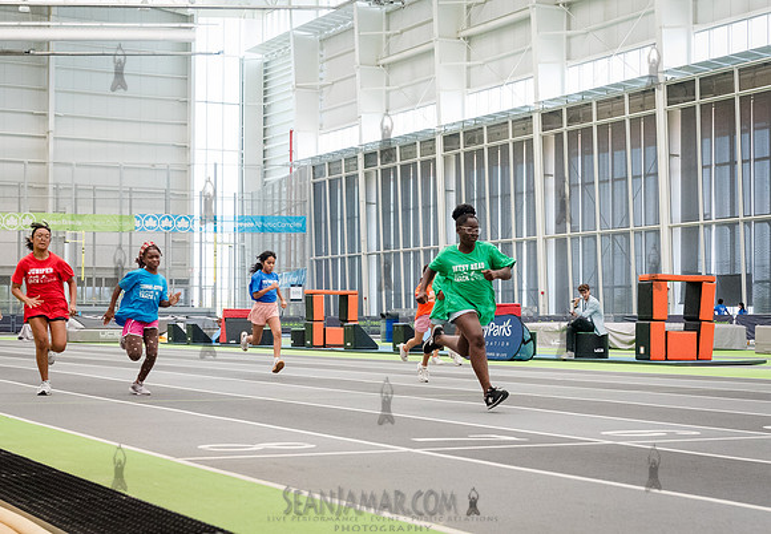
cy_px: 301
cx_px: 433
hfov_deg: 29.1
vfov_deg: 20.4
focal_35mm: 68
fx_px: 1484
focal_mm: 50
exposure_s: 1/1000
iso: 6400
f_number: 3.5
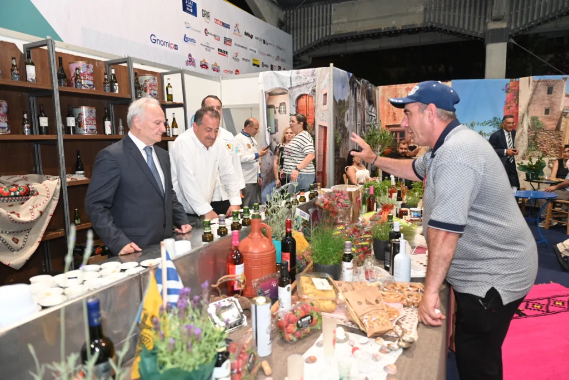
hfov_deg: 73.7
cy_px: 190
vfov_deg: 53.1
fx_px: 379
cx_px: 284
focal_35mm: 24
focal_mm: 24
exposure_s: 1/200
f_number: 2.8
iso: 2000
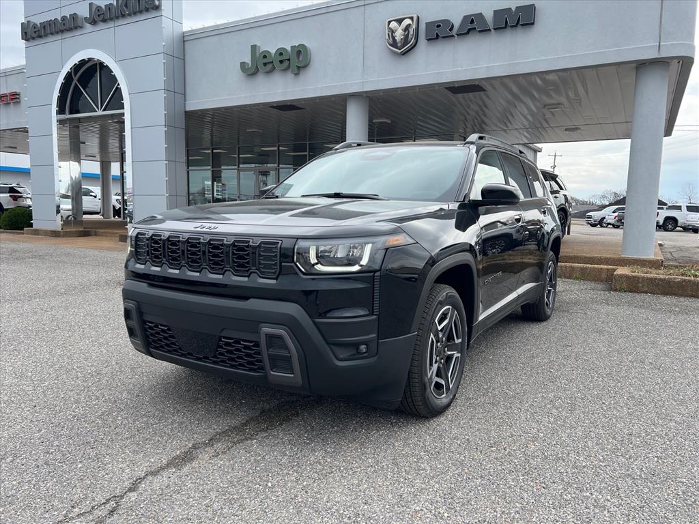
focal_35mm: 26
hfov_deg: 67.3
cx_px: 350
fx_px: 525
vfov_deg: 53.1
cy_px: 262
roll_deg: -2.0
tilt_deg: -7.8
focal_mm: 5.7
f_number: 1.5
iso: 50
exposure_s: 1/1838
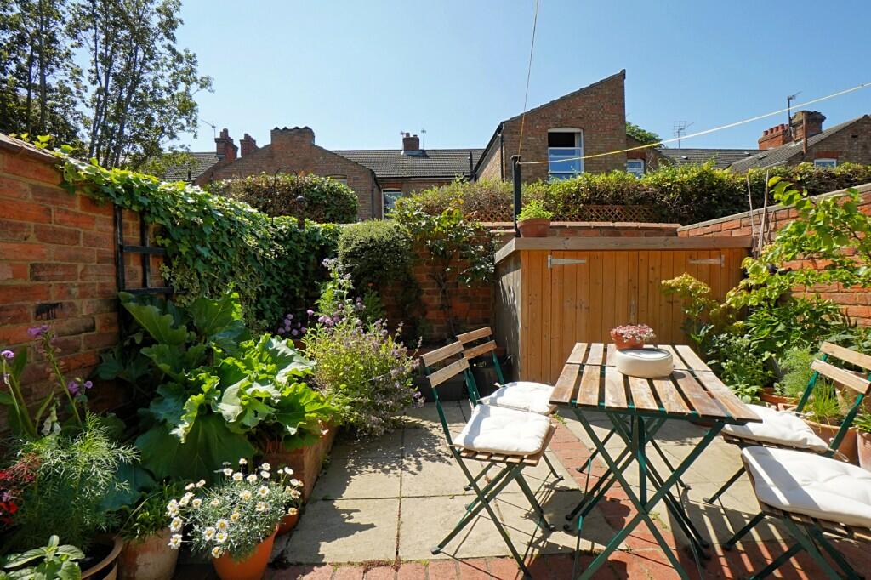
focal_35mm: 15
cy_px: 290
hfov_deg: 100.4
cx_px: 436
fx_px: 363
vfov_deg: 77.3
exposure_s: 1/640
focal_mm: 10
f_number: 11
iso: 640
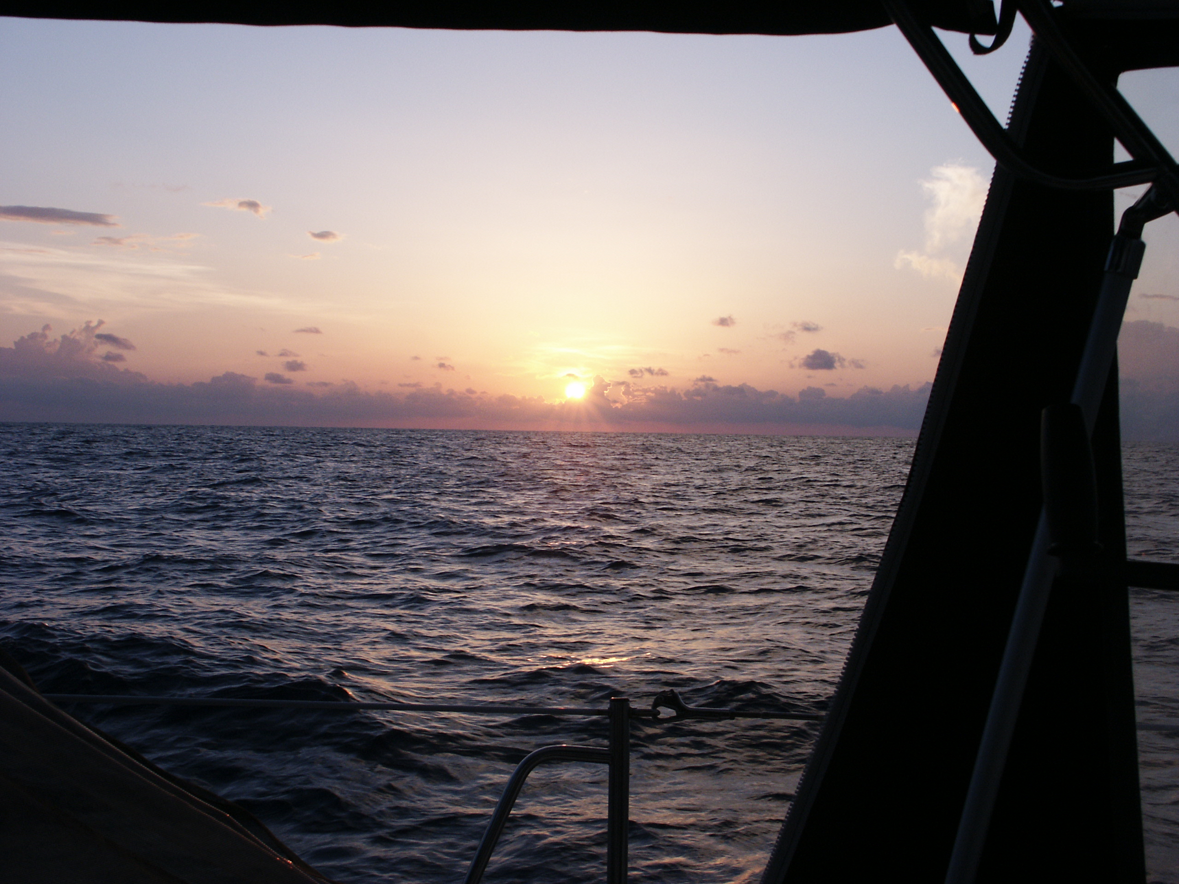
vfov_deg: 29.7
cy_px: 442
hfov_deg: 38.9
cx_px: 590
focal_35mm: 49
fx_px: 1669
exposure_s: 1/250
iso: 100
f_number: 6.7
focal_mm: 12.64
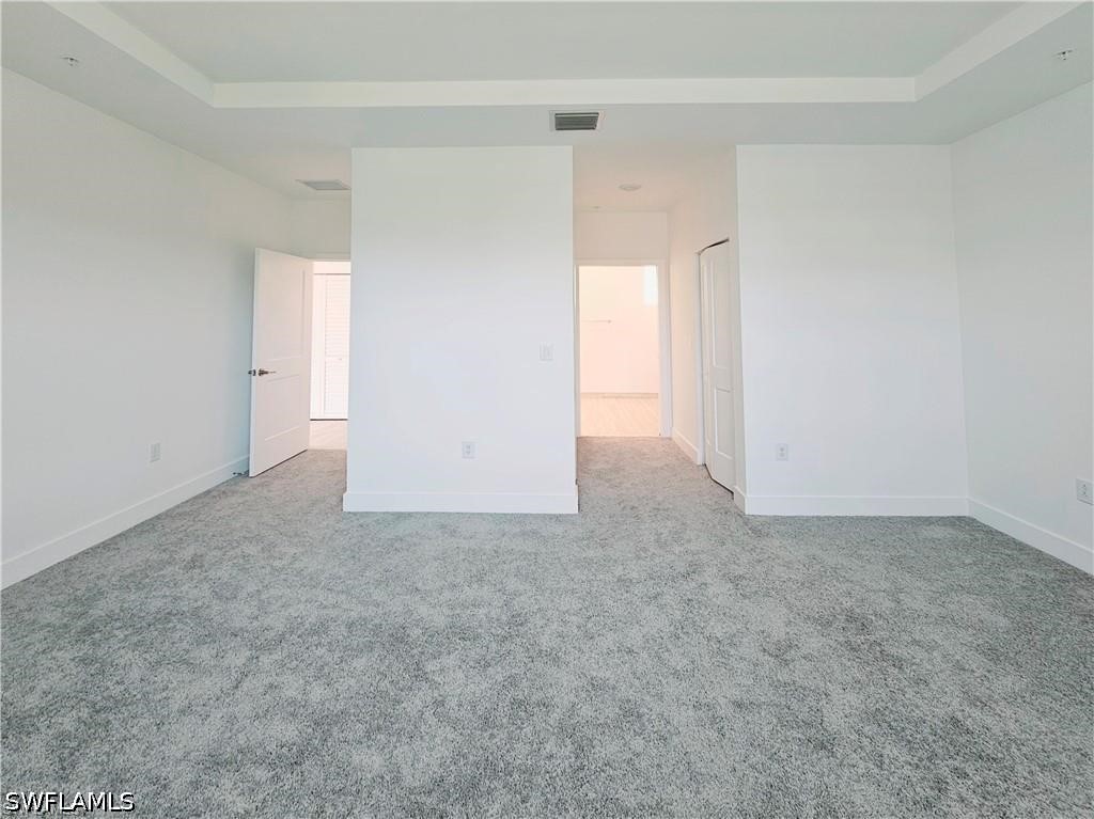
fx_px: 411
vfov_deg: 89.9
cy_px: 410
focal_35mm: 13
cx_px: 547
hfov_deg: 106.2
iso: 64
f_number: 2.2
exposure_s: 1/60.2
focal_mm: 2.2
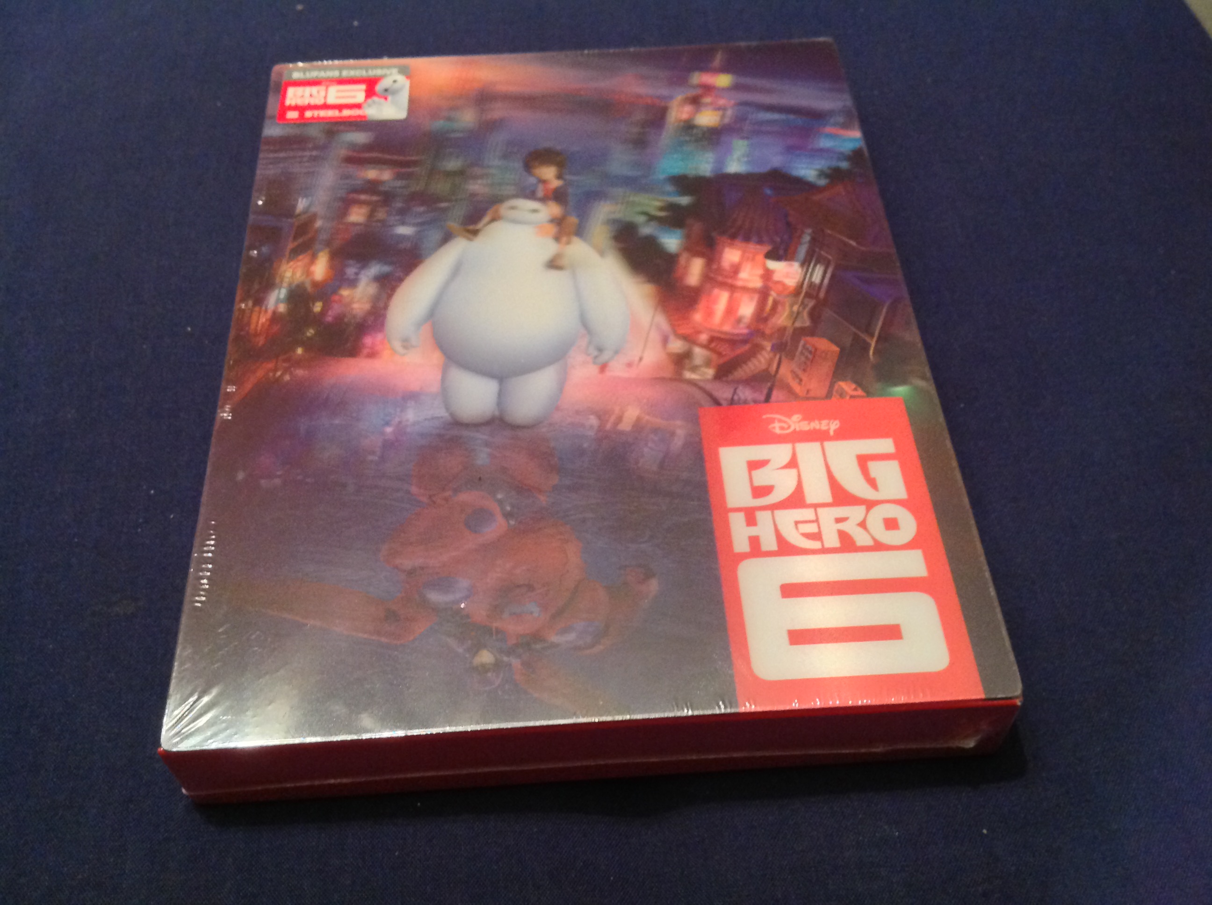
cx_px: 606
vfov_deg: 40.6
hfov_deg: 52.7
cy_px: 452
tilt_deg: -47.9
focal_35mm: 35
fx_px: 1224
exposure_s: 1/17
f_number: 2.4
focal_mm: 4.28
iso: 500
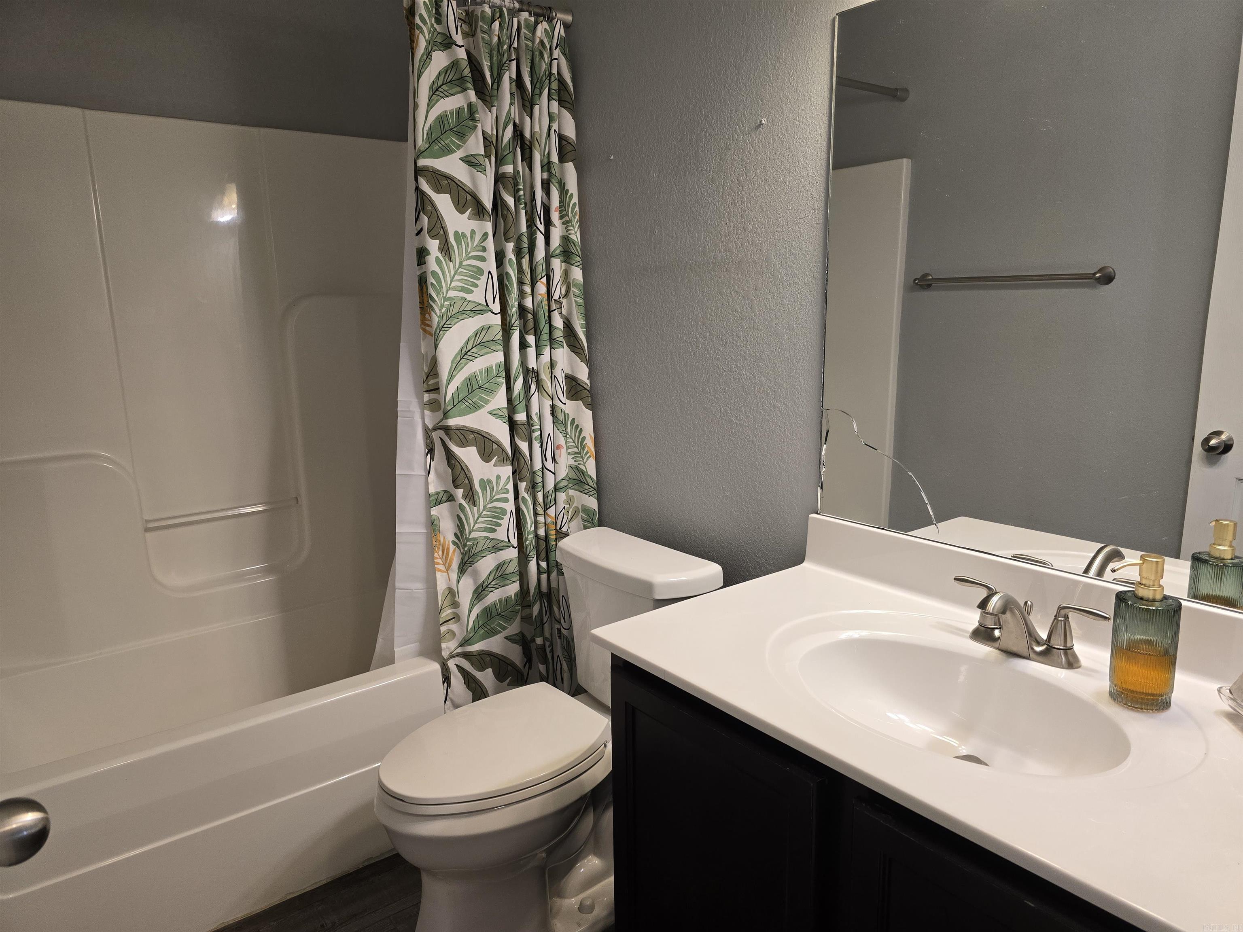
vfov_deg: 58.9
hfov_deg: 73.9
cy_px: 466
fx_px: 826
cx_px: 622
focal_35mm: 23
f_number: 1.7
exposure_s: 1/120
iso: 250
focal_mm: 6.3
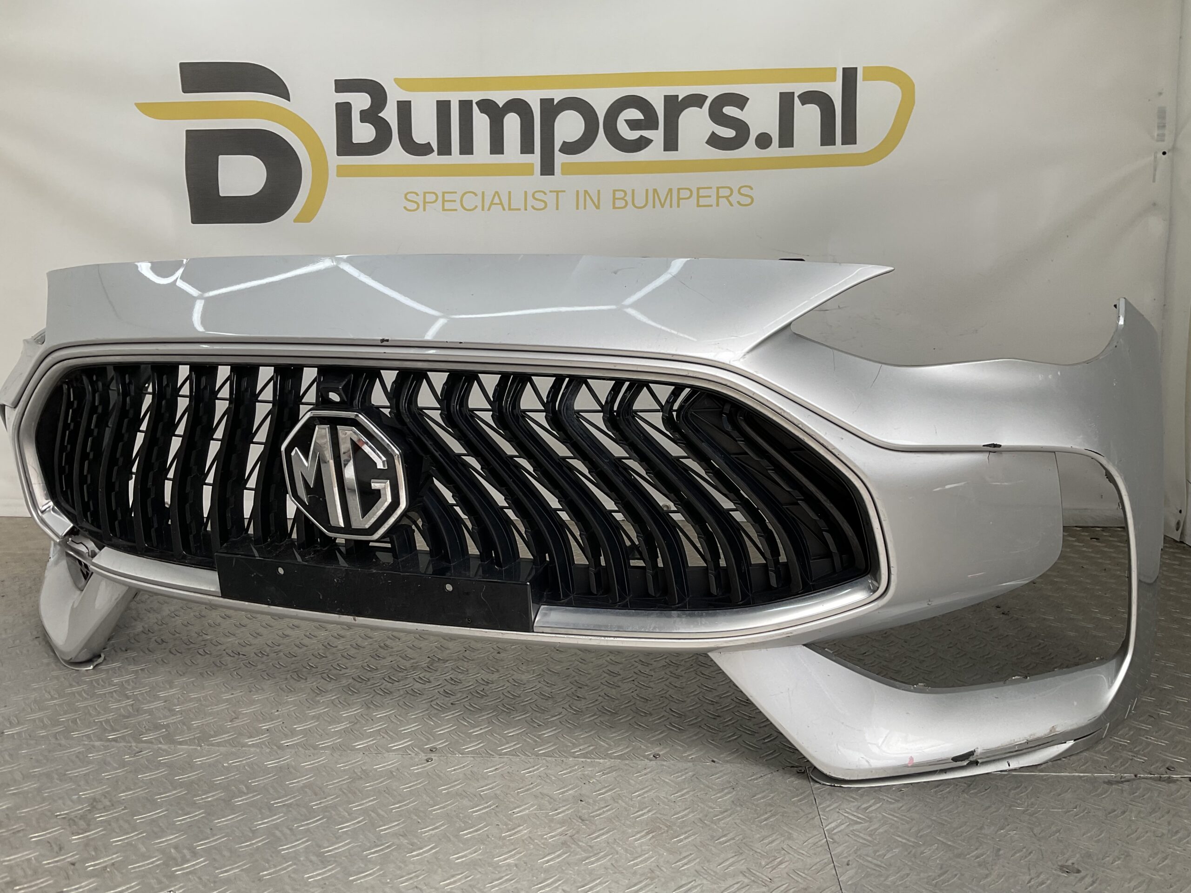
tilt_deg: -9.3
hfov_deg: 61.7
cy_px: 446
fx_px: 998
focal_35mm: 29
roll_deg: -1.1
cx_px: 596
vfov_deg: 48.2
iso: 16
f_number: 1.8
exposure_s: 1/305
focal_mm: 3
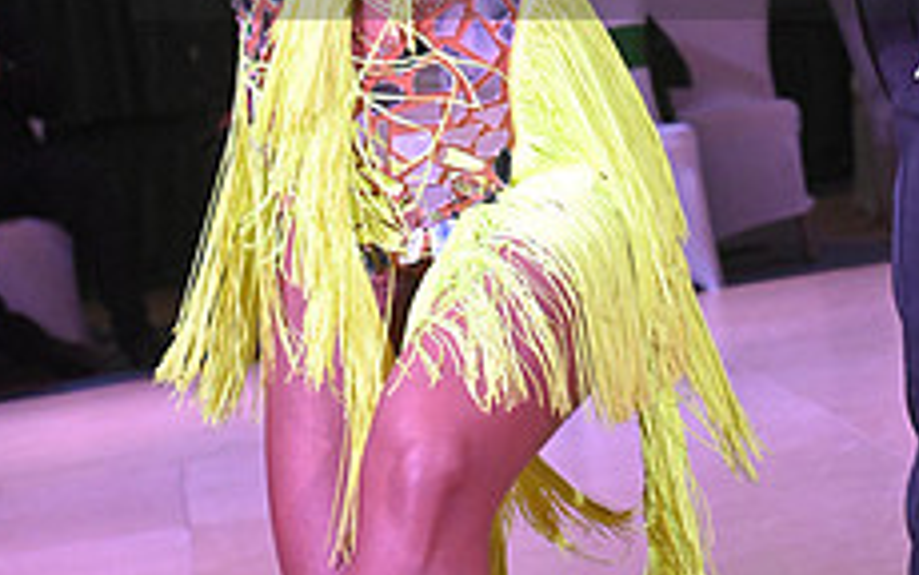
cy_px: -112
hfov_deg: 11.6
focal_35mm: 180
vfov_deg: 7.2
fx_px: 4510
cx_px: 685
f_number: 8
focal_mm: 70
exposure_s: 1/400
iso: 5000
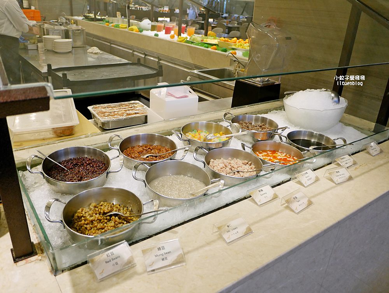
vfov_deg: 49.8
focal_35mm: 28
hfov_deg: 63.4
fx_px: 315
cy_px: 146
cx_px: 194
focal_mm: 14
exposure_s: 1/60
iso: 500
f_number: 2.5
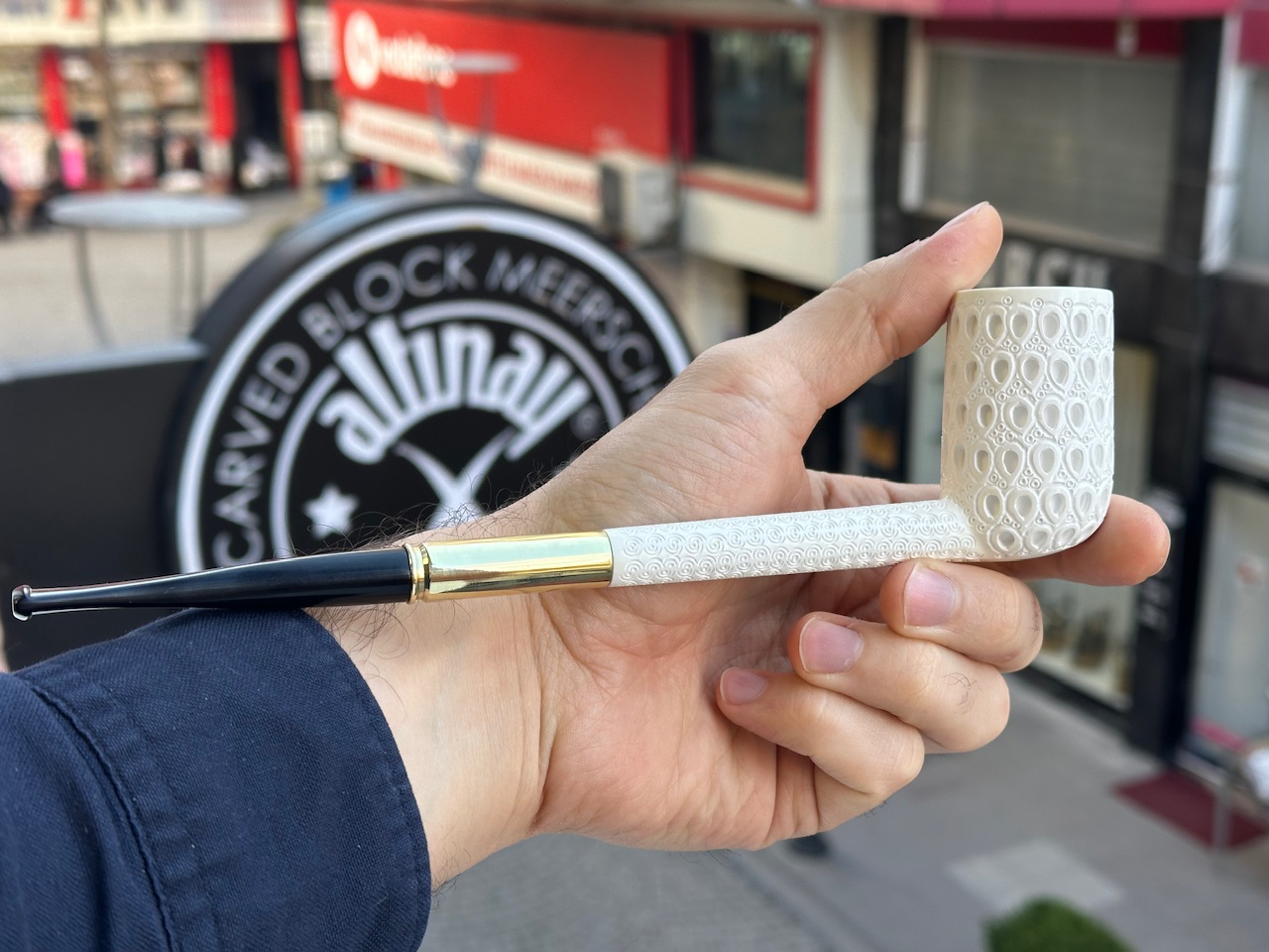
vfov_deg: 30.3
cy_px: 476
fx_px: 1760
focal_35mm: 48
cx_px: 634
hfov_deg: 39.7
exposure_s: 1/222
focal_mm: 6.86
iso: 64
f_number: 1.78
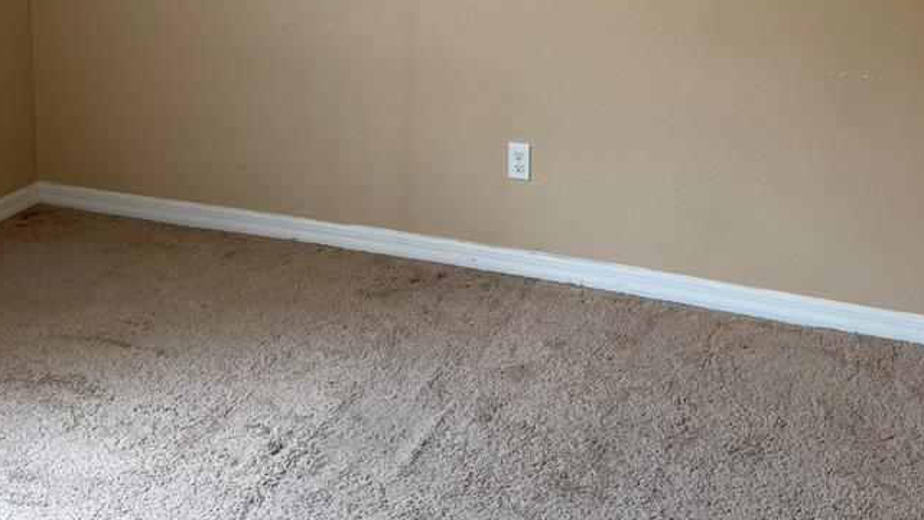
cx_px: 504
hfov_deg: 42.1
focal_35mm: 49
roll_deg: -1.7
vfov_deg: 23.2
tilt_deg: -9.2
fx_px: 1201
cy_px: -23
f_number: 1.78
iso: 125
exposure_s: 1/121
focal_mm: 6.76
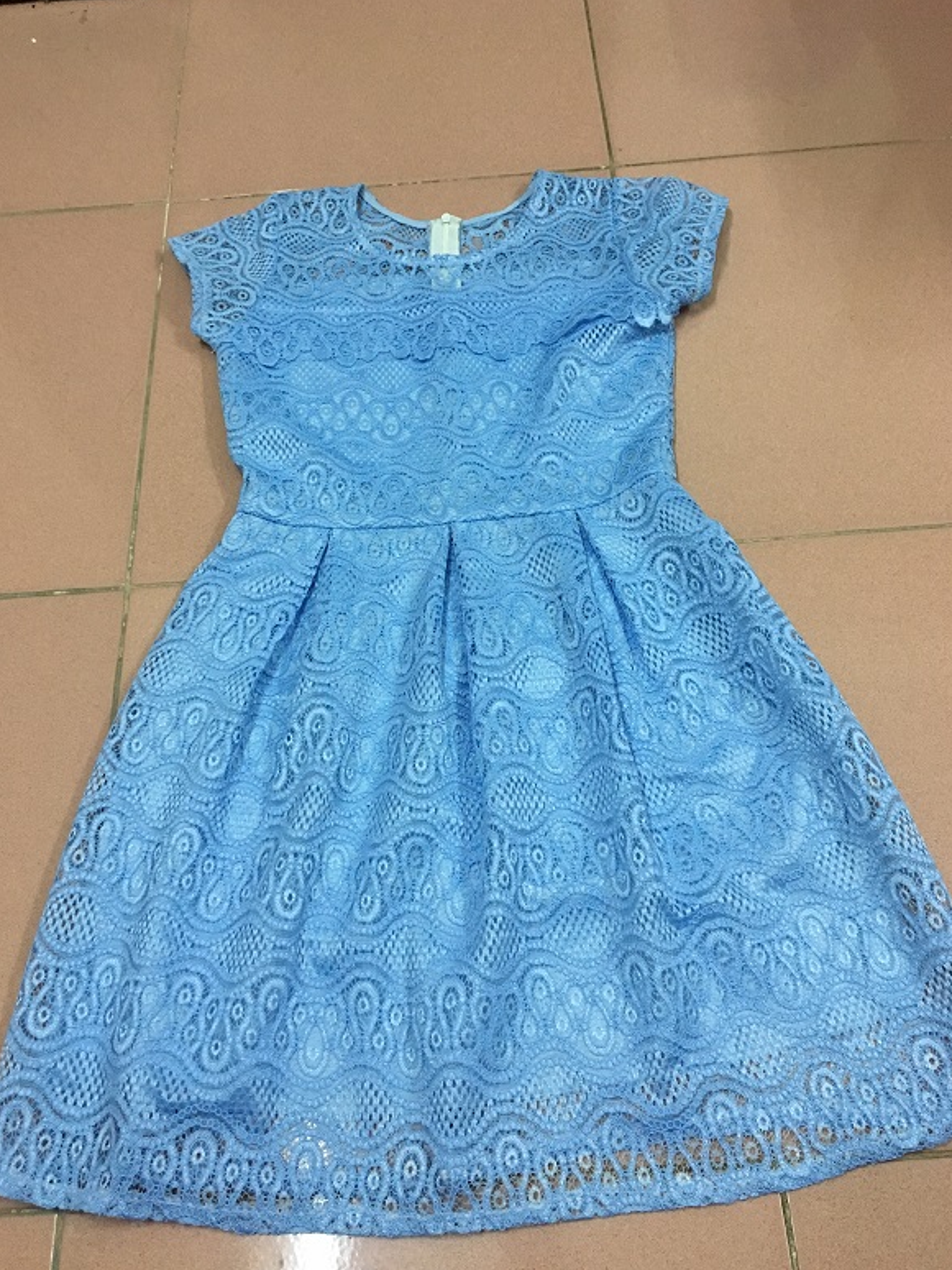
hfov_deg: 46.8
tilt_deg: -62.2
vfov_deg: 59.9
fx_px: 1100
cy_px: 614
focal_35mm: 30
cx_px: 476
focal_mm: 4.15
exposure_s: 1/33
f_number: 2.2
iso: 200
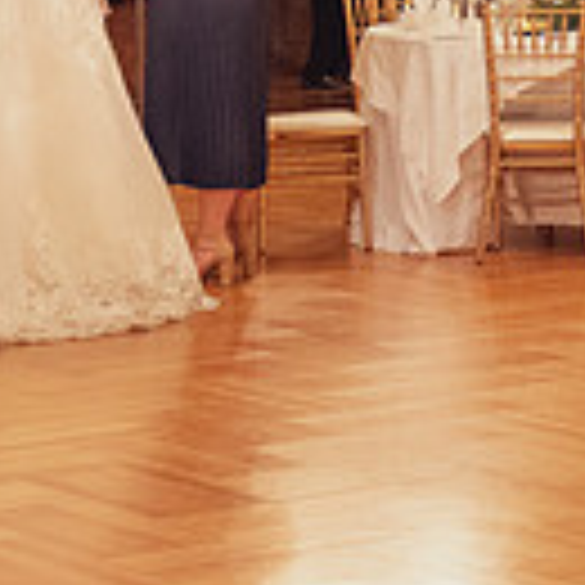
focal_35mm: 177
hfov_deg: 9.6
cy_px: 64
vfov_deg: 9.8
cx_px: 894
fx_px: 3384
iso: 6400
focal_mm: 37
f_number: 2.8
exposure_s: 1/60
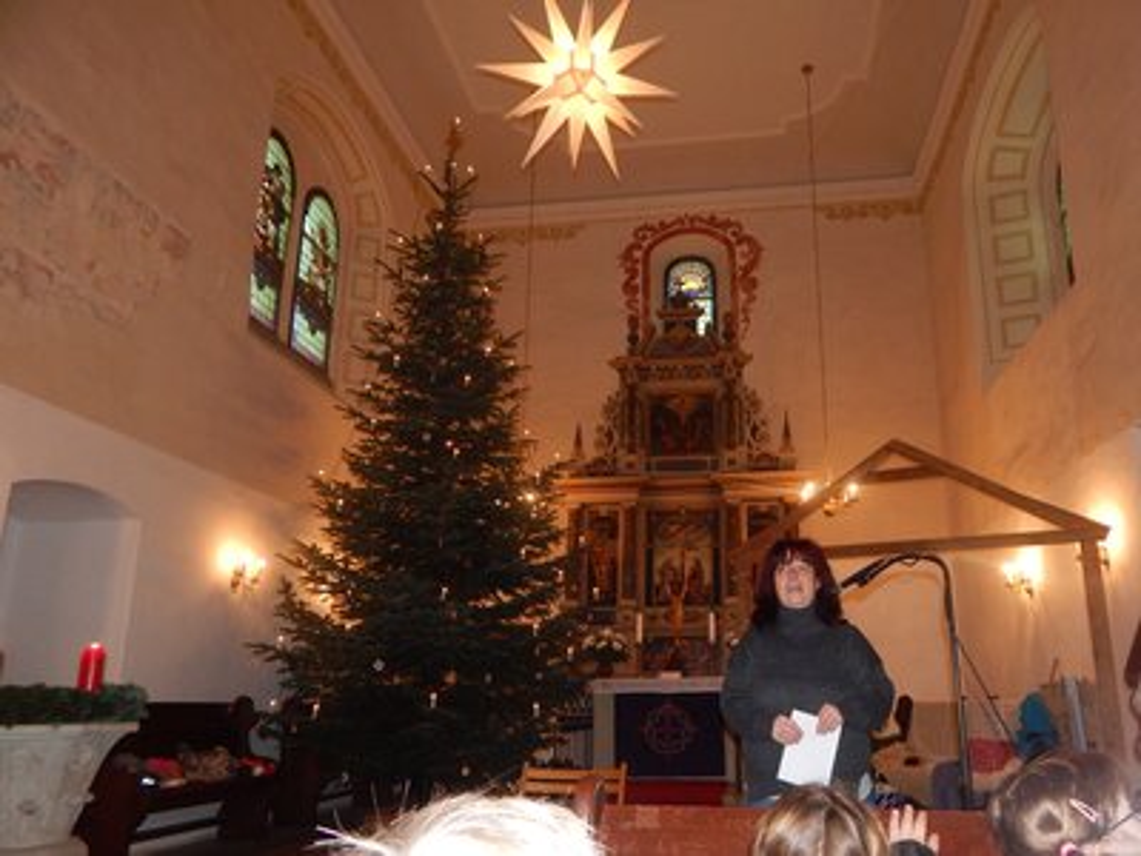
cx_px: 570
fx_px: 725
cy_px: 428
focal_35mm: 22
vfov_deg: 61.1
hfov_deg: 76.4
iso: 220
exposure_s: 1/30
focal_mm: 4
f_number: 3
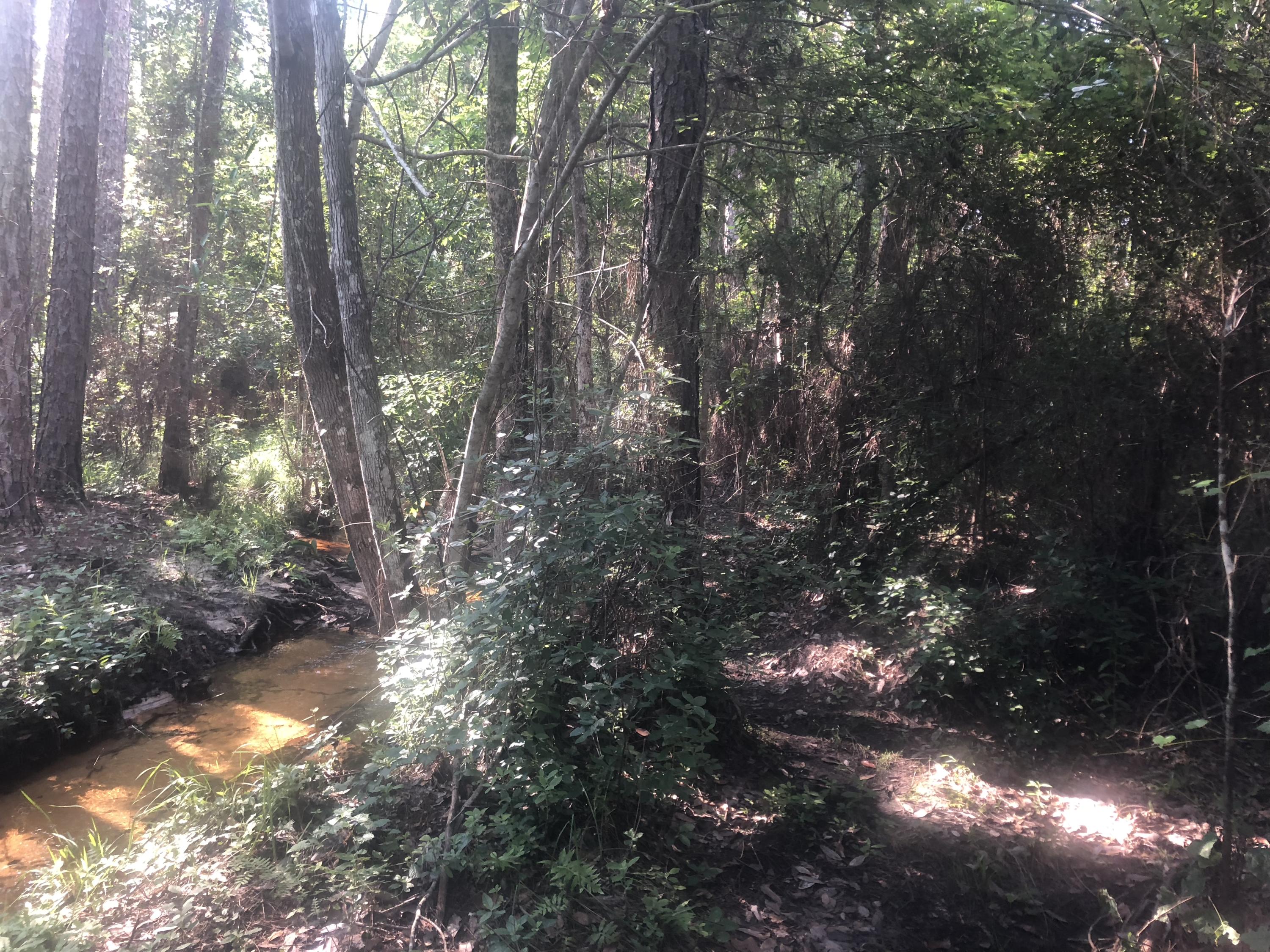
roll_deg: -1.8
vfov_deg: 49.7
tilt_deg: -3.4
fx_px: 1027
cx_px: 635
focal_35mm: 28
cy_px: 476
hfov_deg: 63.4
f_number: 1.8
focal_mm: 3.99
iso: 25
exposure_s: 1/30
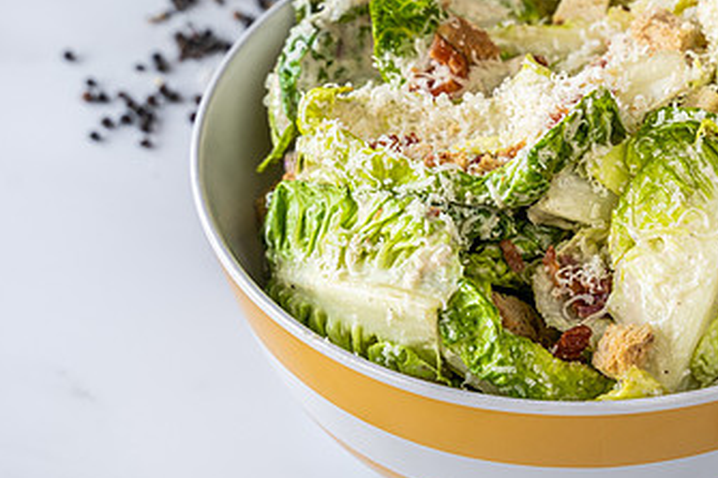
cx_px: 598
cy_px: 151
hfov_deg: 16.0
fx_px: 2532
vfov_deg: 10.8
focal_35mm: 127
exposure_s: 1/4
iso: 100
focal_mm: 70
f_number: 7.1
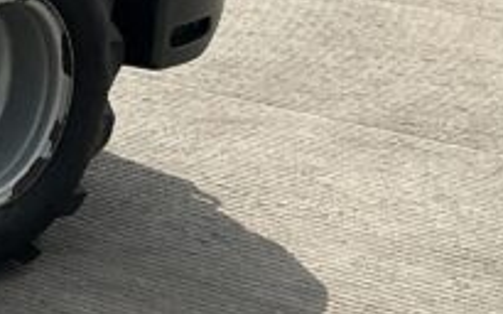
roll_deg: -1.3
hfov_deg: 12.8
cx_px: -407
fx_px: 2028
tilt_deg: -10.5
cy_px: -174
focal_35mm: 148
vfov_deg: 8.6
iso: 25
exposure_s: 1/2058
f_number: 1.8
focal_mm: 3
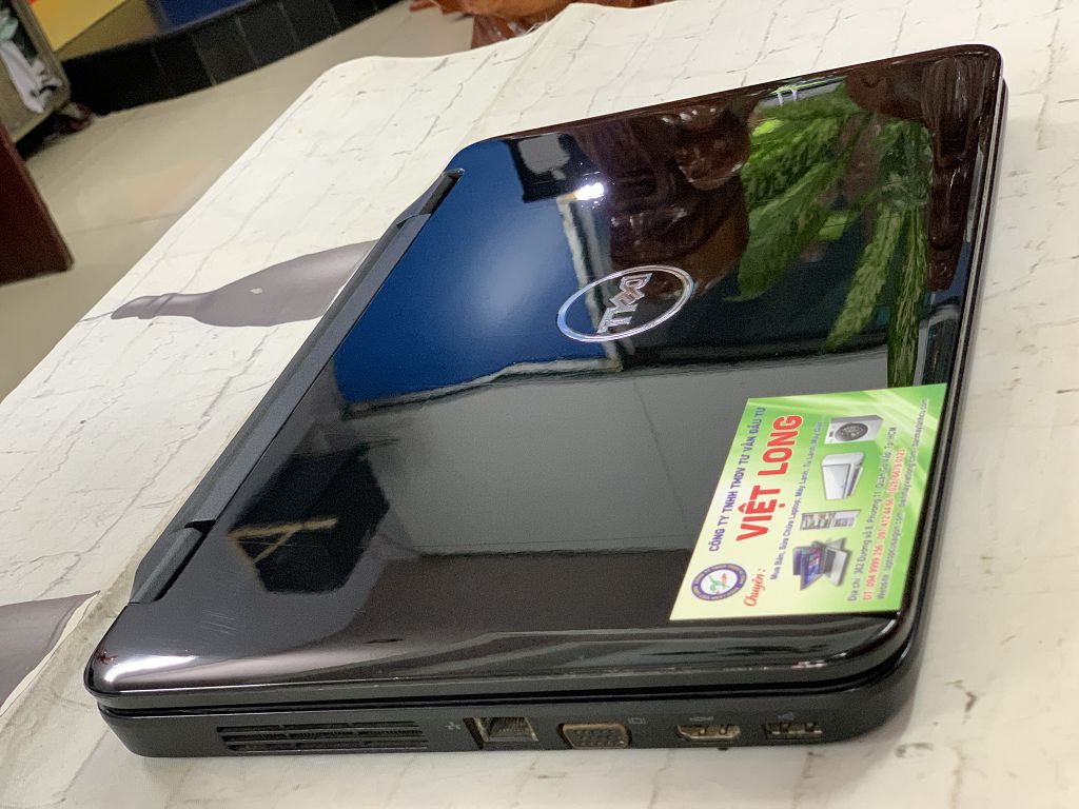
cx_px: 540
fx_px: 1621
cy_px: 404
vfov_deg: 28.0
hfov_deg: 36.8
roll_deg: +22.2
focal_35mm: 52
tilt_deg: -28.1
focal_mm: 6
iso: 320
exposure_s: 1/50
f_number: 2.4
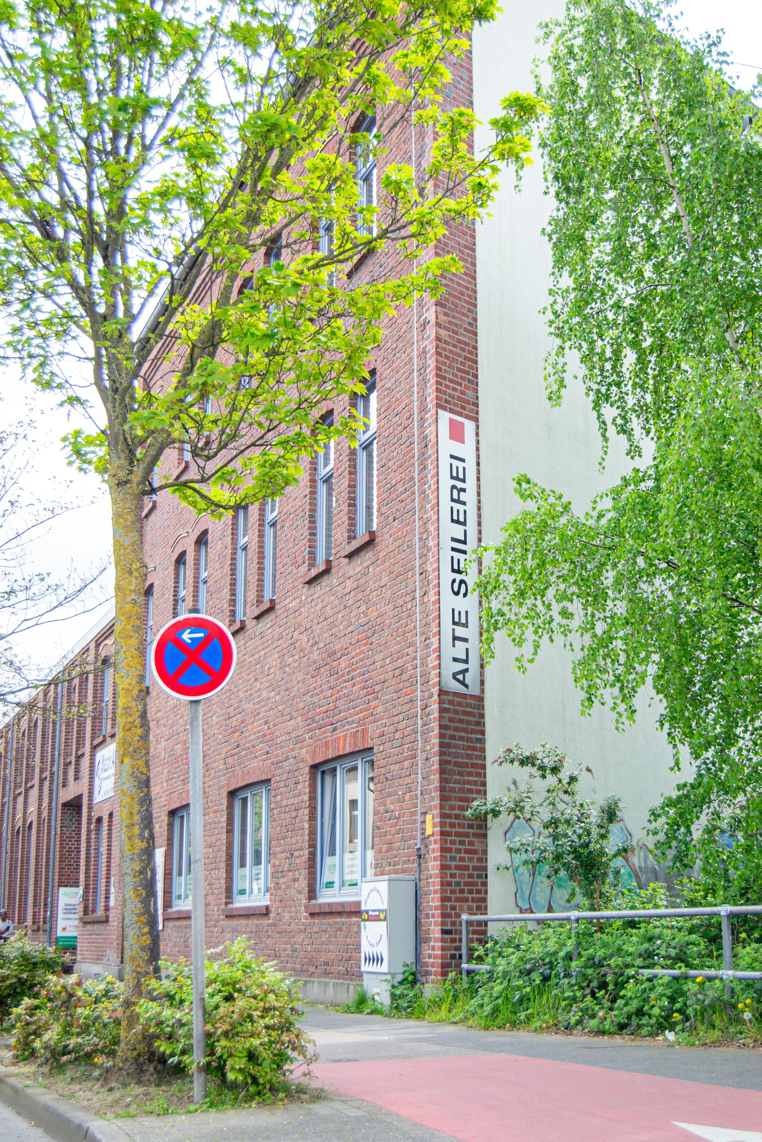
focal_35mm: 45
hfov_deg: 29.9
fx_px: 1429
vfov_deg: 43.6
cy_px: 571
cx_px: 381
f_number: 4.5
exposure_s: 1/320
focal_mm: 30
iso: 100
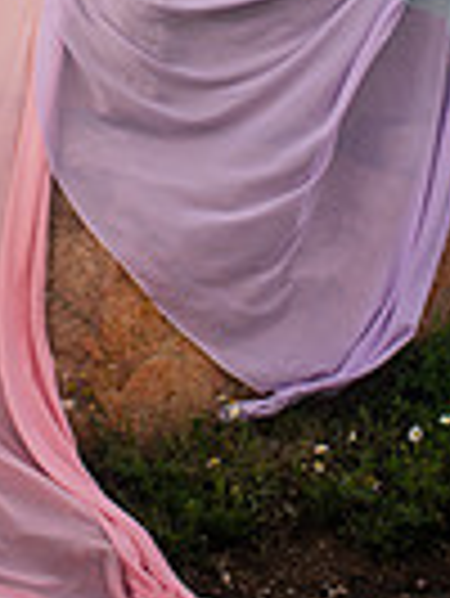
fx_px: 1575
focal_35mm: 91
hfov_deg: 16.3
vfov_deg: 19.8
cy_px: -175
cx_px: 218
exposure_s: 1/200
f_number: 9
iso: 100
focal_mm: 28
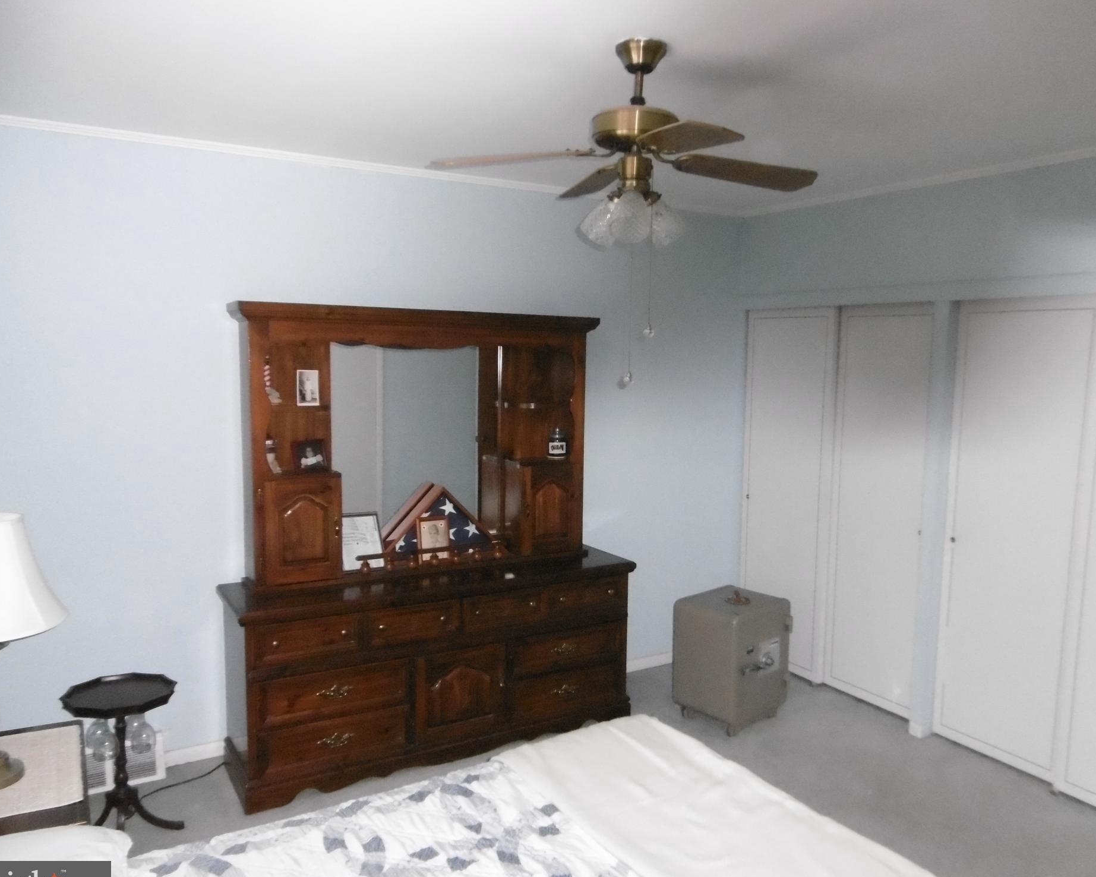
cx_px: 571
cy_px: 453
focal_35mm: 26
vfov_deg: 54.9
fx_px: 843
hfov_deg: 66.0
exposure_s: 1/60
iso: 500
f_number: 3.1
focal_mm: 4.3
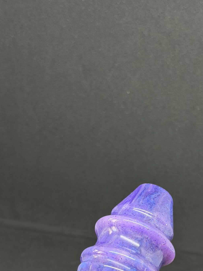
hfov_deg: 16.2
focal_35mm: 91
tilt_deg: -29.2
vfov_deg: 21.0
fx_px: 711
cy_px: 248
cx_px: 116
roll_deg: -6.4
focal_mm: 6.76
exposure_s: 1/50
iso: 125
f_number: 1.78
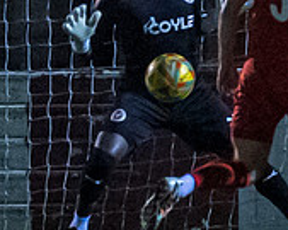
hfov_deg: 1.0
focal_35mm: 1881
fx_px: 16024
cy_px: 165
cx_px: 2
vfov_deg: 0.8
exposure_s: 1/1000
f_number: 4
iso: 8000
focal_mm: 220
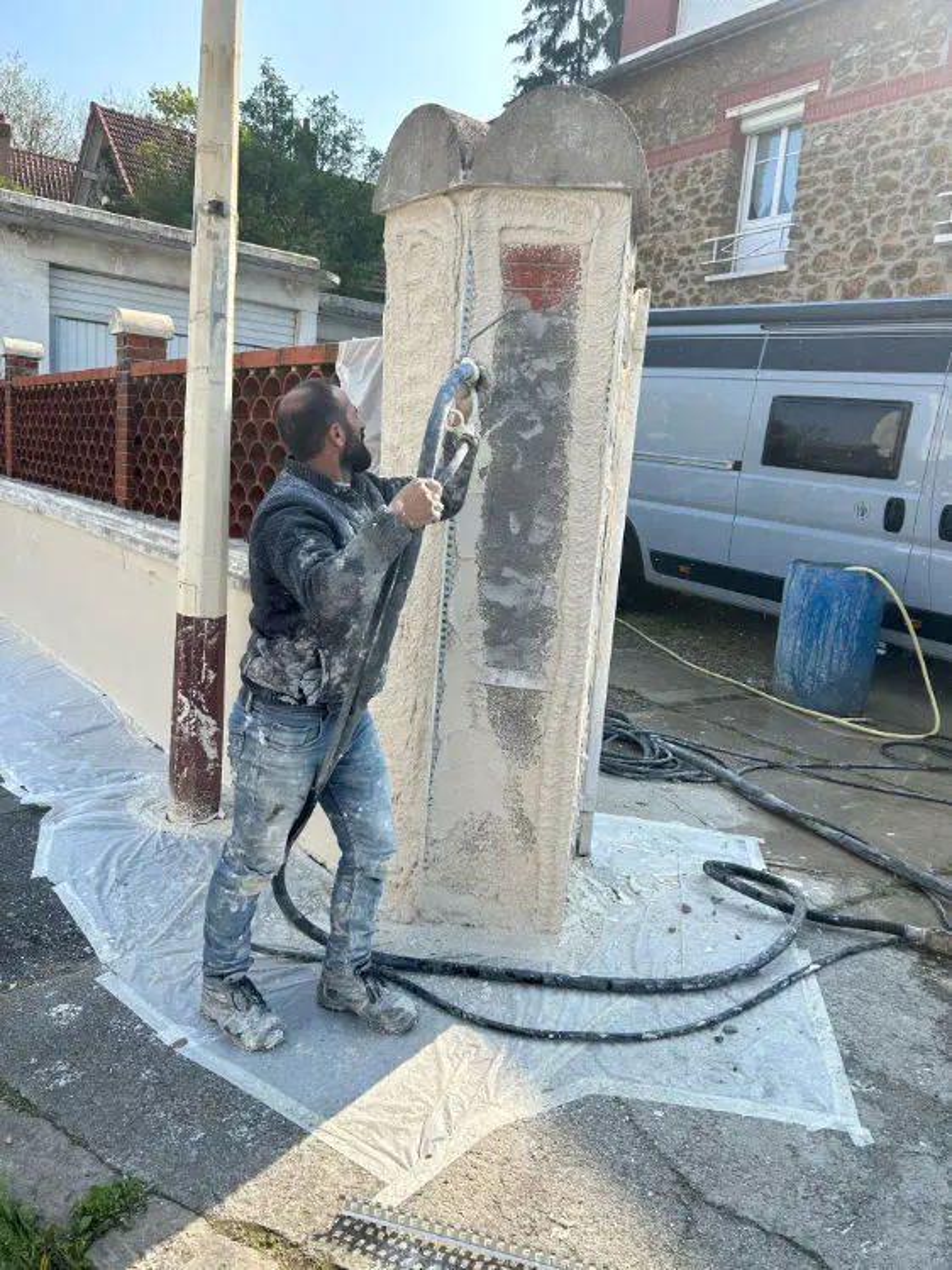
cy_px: 635
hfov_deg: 53.0
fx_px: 954
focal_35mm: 26
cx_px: 476
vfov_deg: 67.3
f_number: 1.5
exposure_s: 1/1901
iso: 50
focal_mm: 5.7
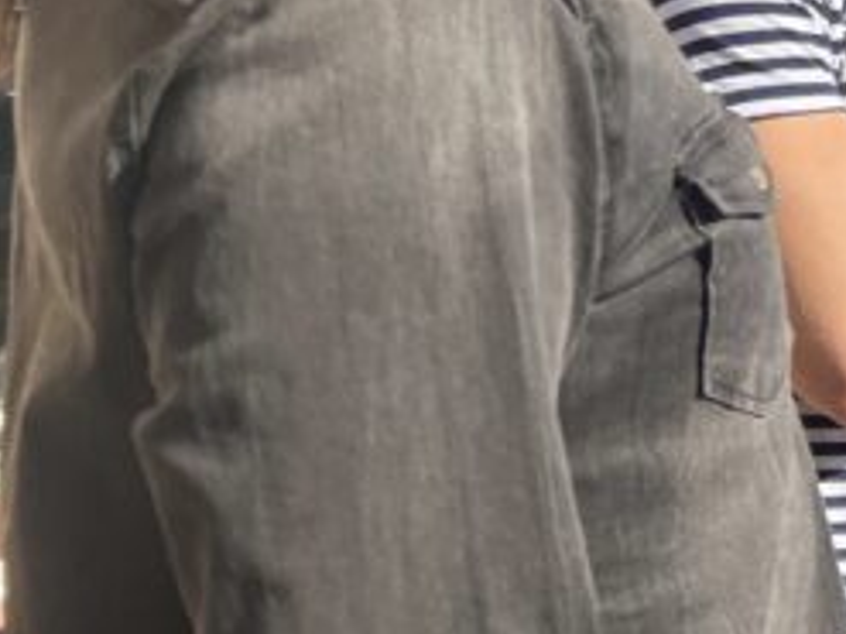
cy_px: 260
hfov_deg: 14.7
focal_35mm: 108
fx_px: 2638
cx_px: 1740
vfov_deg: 13.7
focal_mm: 5.7
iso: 50
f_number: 1.5
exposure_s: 1/4274
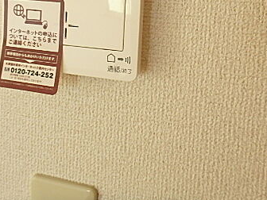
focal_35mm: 40
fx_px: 309
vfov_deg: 33.7
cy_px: 13
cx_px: 93
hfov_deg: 46.2
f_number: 3.5
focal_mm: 3.7
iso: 320
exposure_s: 1/30
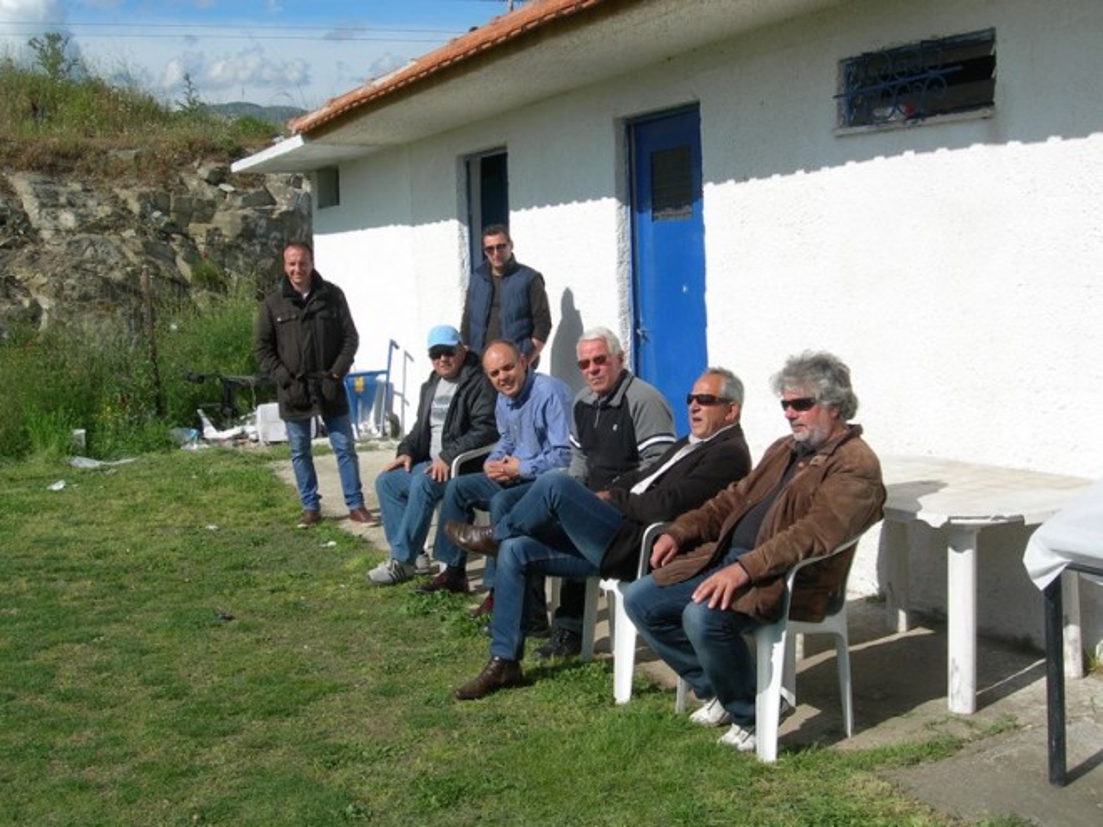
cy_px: 414
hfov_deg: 45.8
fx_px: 1306
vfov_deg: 35.1
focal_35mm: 41
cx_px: 552
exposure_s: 1/678
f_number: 4.9
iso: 50
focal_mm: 8.5
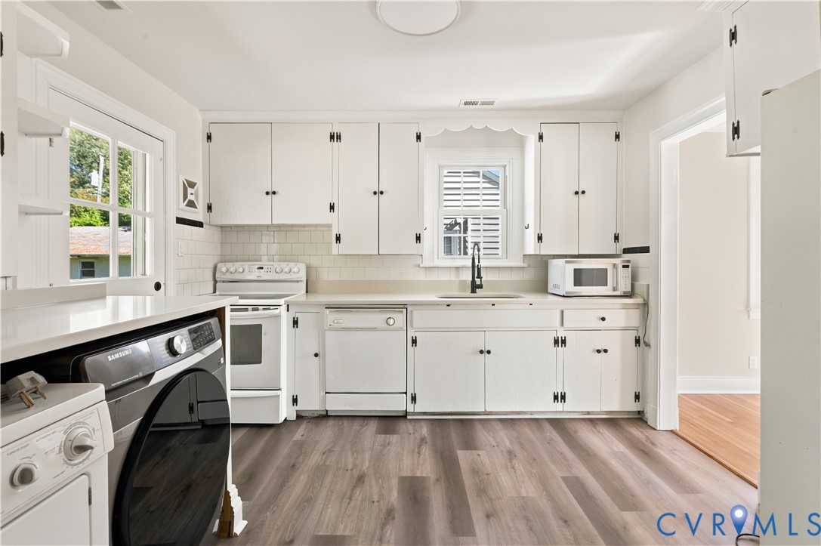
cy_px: 273
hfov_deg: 96.8
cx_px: 410
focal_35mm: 16
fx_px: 365
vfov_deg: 73.7
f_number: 9
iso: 320
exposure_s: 1/4
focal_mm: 16
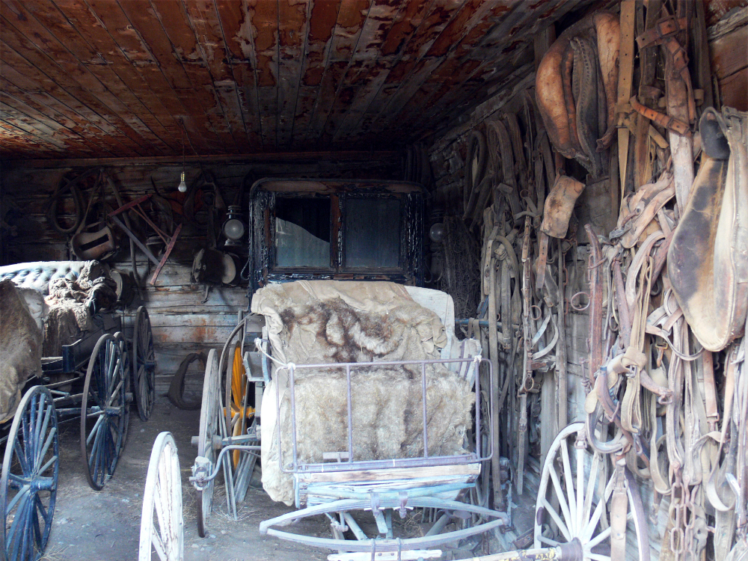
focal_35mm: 35
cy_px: 280
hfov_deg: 52.6
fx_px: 756
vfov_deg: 40.7
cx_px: 374
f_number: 2.8
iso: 200
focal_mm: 7.4
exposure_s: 1/20
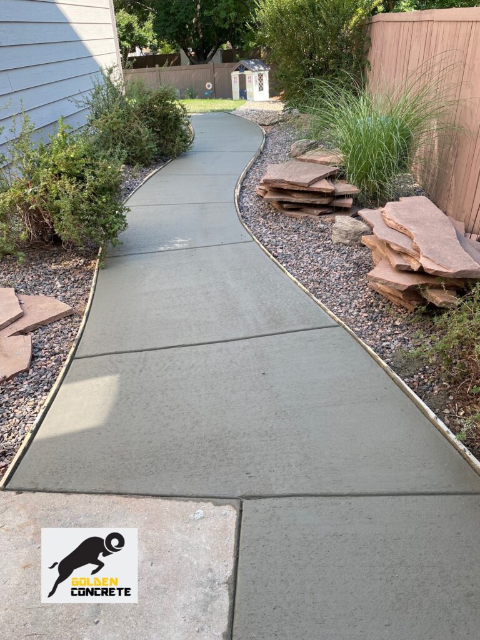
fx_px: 481
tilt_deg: -29.6
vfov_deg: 67.3
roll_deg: +1.7
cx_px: 240
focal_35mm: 26
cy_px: 320
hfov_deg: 53.1
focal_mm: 4.25
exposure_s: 1/352
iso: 32
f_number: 1.8
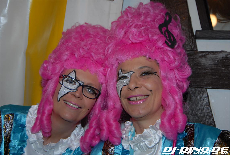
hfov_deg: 38.8
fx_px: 327
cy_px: 78
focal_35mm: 51
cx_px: 115
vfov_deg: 26.6
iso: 400
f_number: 5.6
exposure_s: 1/20
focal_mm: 34
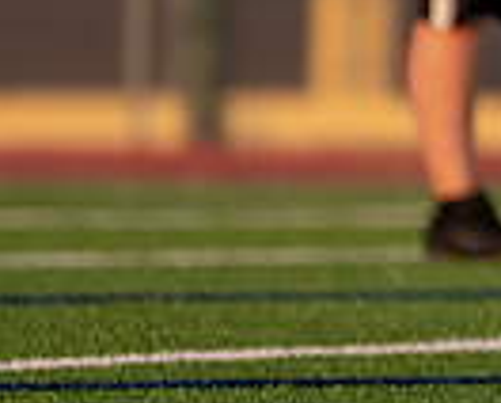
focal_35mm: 1297
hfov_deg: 1.5
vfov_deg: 1.2
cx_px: 1148
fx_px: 19260
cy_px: -212
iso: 400
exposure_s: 1/2500
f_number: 2.8
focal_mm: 200
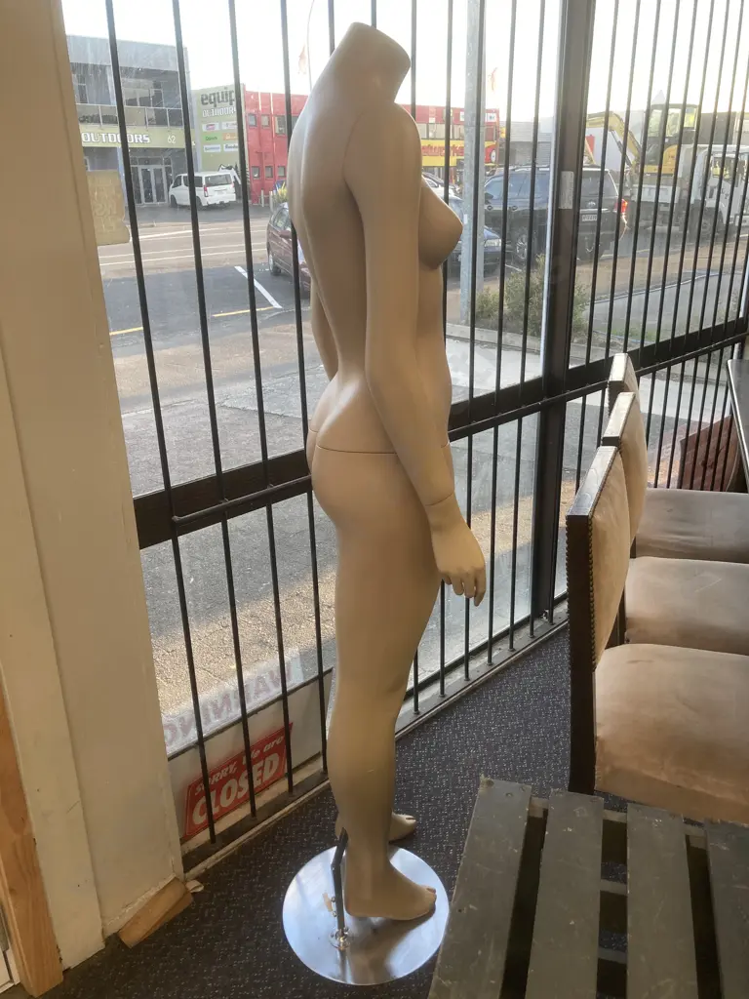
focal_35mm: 28
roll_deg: +1.0
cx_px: 374
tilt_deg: -20.2
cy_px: 500
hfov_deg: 49.7
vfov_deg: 63.4
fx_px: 808
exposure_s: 1/100
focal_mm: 3.99
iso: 50
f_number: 1.8
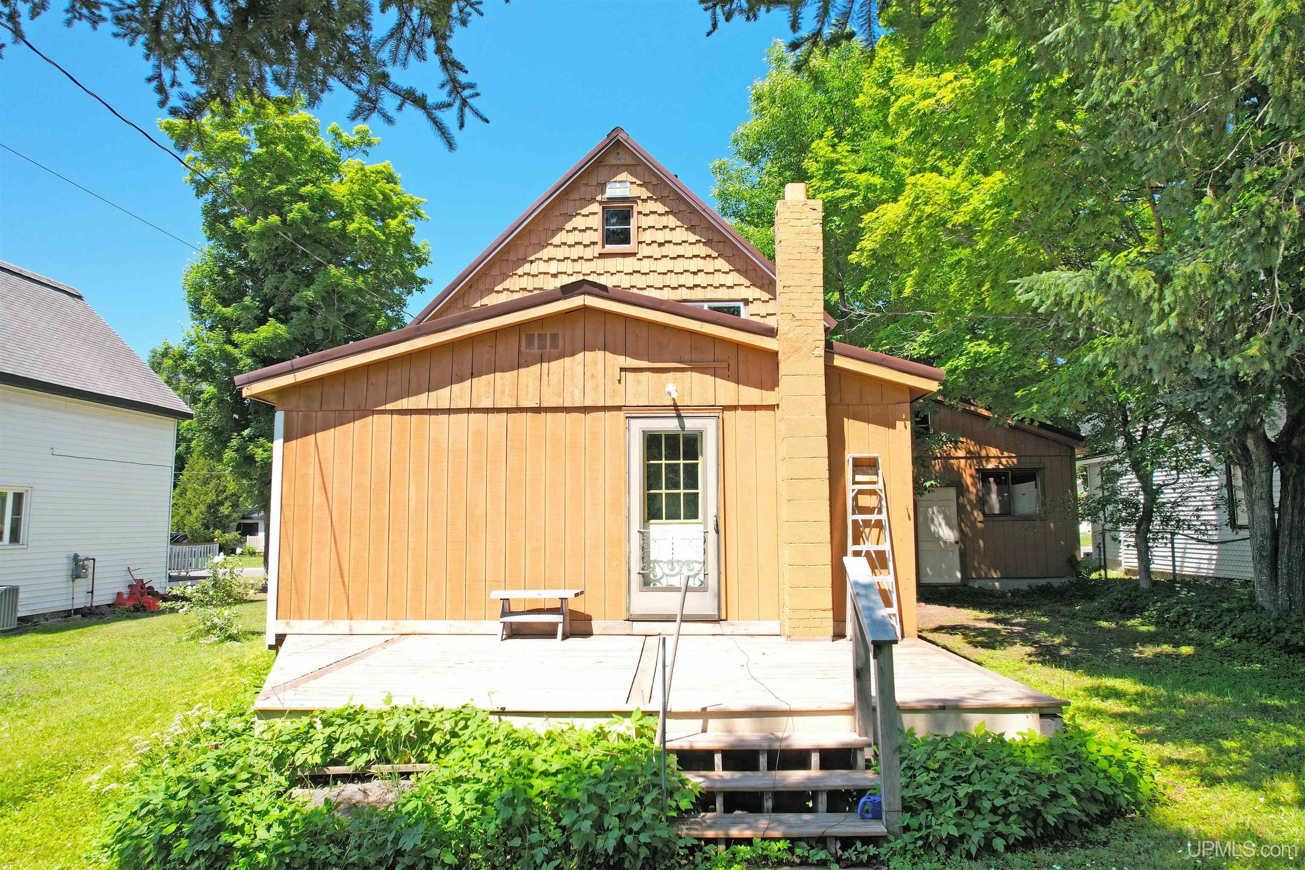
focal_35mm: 22
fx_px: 797
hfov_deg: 78.6
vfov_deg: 57.2
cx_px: 652
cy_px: 435
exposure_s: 1/250
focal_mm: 8.38
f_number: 2.8
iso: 100
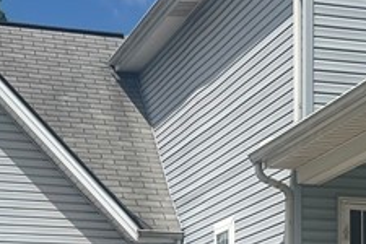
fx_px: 1250
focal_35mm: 123
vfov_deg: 11.0
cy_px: 244
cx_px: 273
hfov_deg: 16.6
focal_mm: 5.7
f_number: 1.5
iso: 50
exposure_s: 1/8000
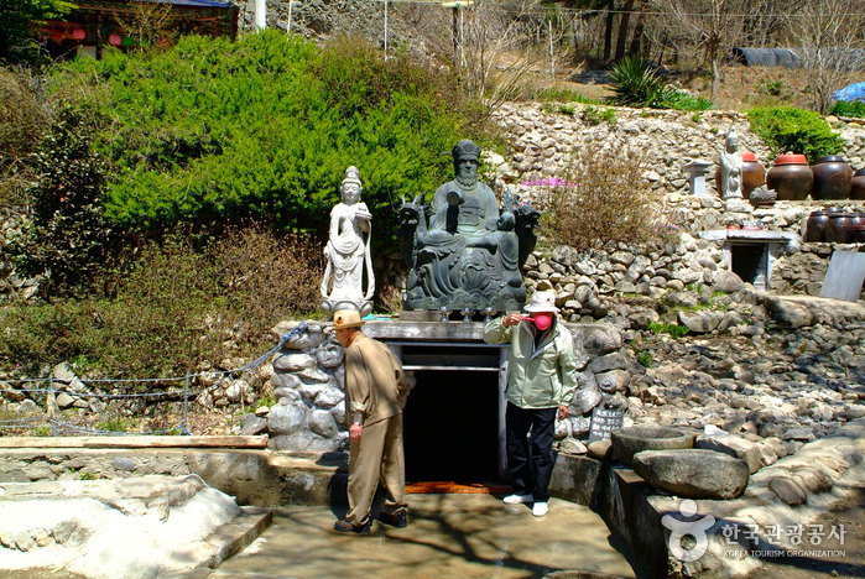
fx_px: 722
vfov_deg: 43.7
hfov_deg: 61.9
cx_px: 432
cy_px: 290
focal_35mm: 30
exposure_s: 1/500
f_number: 11
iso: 800
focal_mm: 20
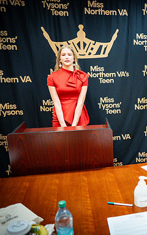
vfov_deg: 52.7
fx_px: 237
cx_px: 159
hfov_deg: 31.0
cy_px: 118
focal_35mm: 37
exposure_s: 1/125
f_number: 2.8
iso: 1600
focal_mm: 24
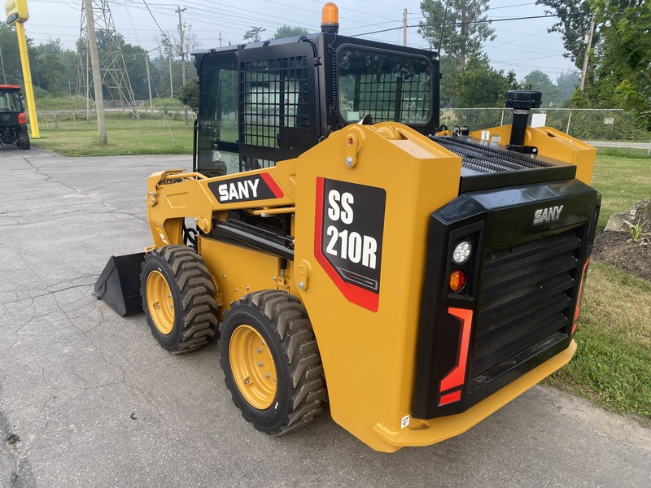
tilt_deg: -15.5
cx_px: 326
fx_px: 489
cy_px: 244
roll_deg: +0.6
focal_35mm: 26
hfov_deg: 67.3
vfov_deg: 53.1
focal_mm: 4.25
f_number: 1.8
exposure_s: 1/203
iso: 32
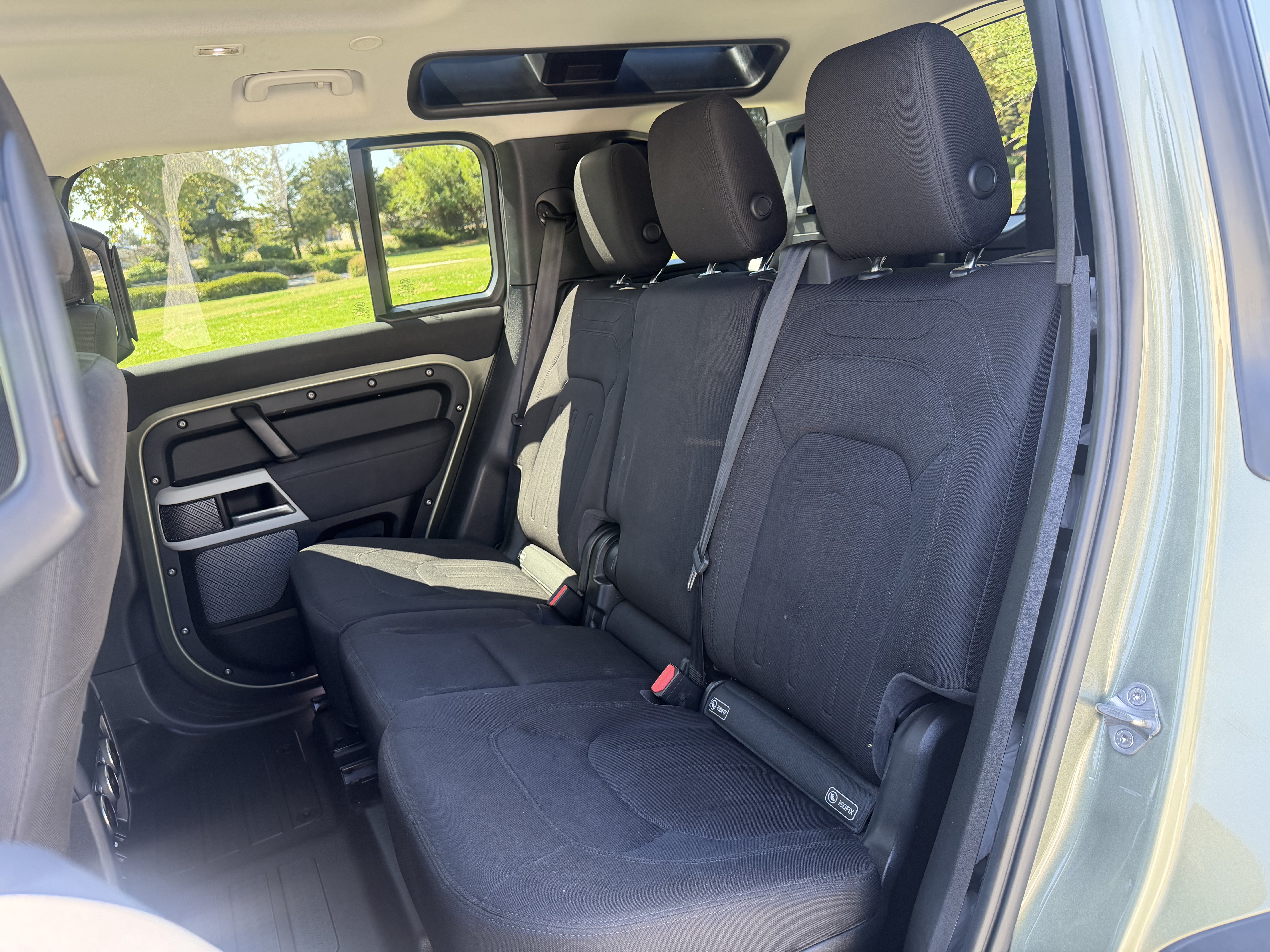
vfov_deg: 56.8
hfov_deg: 71.6
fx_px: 881
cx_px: 635
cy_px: 476
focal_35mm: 24
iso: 160
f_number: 1.78
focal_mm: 6.76
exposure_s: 1/174
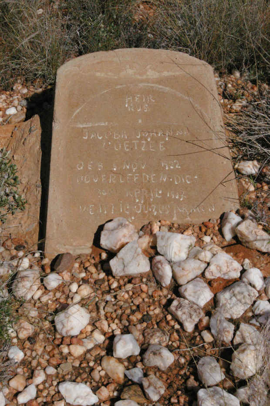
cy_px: 203
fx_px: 642
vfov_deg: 35.1
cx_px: 135
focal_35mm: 57
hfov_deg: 23.7
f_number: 22
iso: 3200
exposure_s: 1/1500
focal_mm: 38
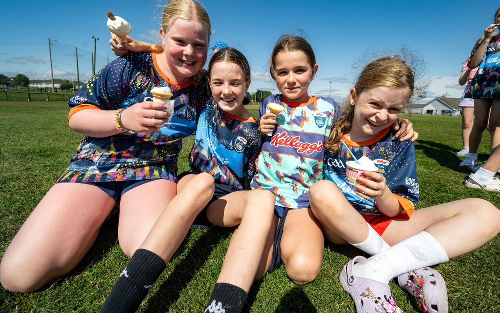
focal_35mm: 16
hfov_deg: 97.8
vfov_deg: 71.0
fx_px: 218
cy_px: 138
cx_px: 257
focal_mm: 14
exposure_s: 1/1250
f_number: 6.3
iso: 250
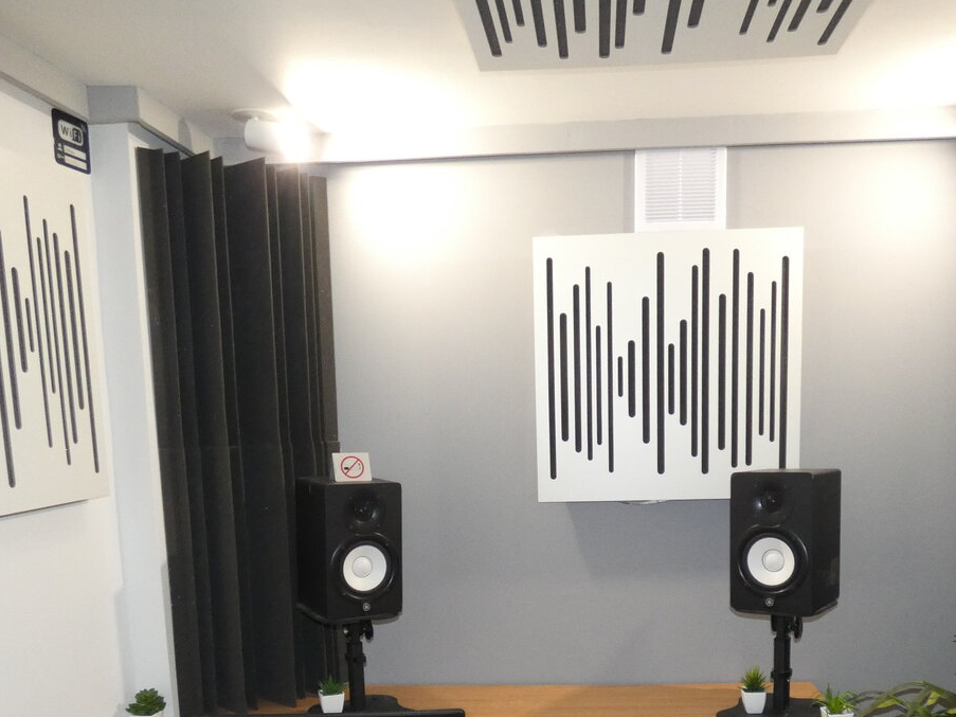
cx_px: 527
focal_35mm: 31
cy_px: 543
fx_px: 856
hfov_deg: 58.2
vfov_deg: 43.9
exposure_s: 1/60
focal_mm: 3.6
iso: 500
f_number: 2.8
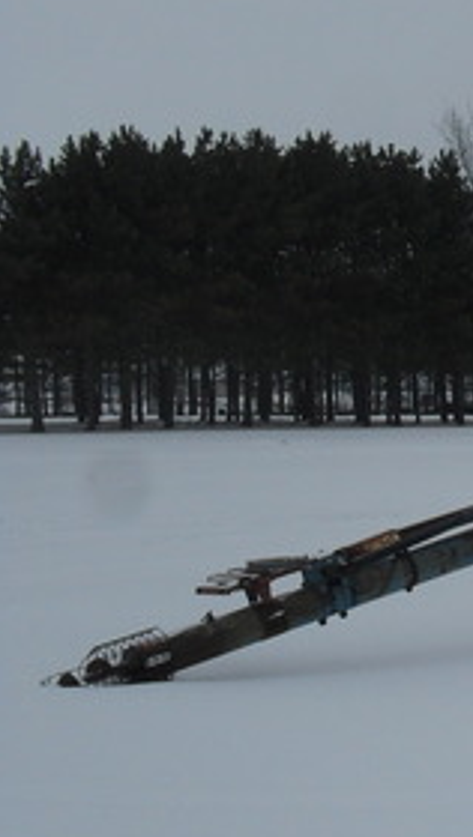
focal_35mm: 74
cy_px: 454
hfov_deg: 14.6
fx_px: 1646
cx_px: 811
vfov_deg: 28.6
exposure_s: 1/250
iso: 100
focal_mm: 6.3
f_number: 8.4
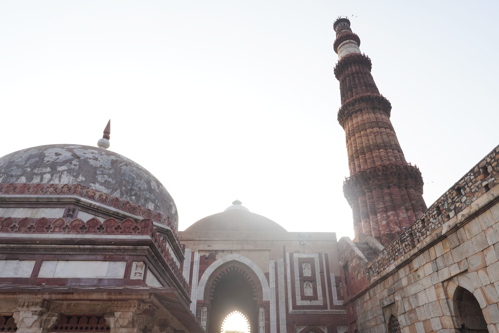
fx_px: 333
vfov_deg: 53.1
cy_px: 166
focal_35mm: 24
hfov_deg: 73.7
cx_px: 250
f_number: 18
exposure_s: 1/100
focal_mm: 24
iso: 640
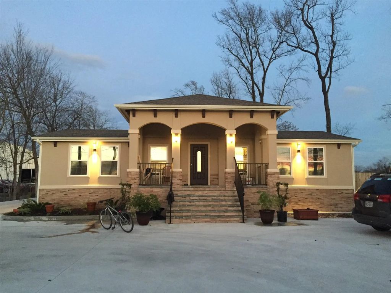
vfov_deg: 48.2
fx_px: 328
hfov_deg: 61.7
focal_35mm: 29
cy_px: 146
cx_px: 196
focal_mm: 4.15
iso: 250
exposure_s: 1/15
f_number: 2.2
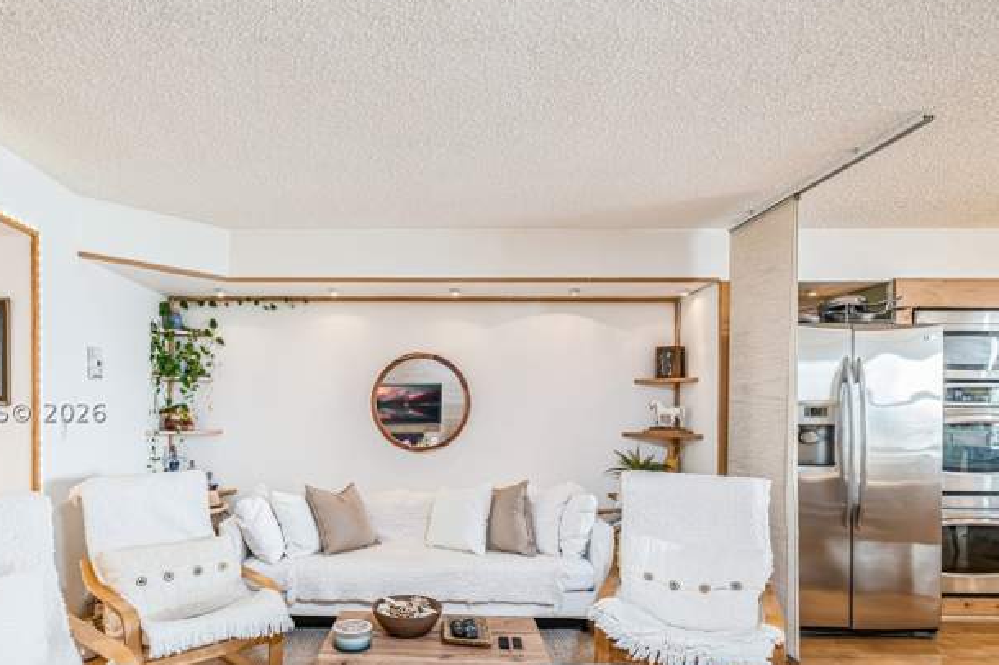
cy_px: 412
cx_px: 396
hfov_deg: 80.2
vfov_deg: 58.8
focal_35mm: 21
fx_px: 582
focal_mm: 16
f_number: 10
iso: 200
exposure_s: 1/1.67
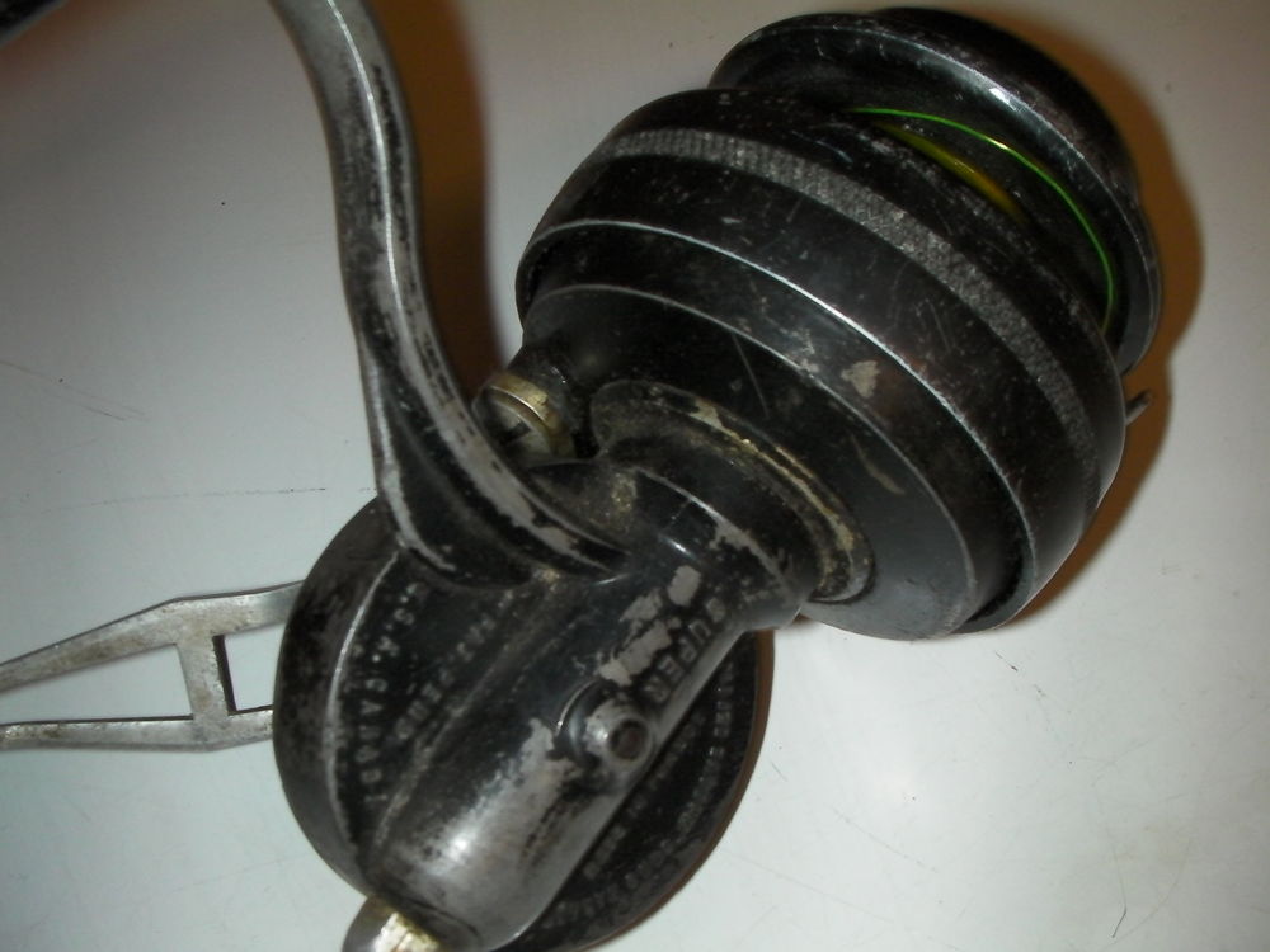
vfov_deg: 37.7
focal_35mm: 38
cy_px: 476
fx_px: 1394
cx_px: 635
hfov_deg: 49.0
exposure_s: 1/30
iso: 200
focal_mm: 6.3
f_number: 5.6
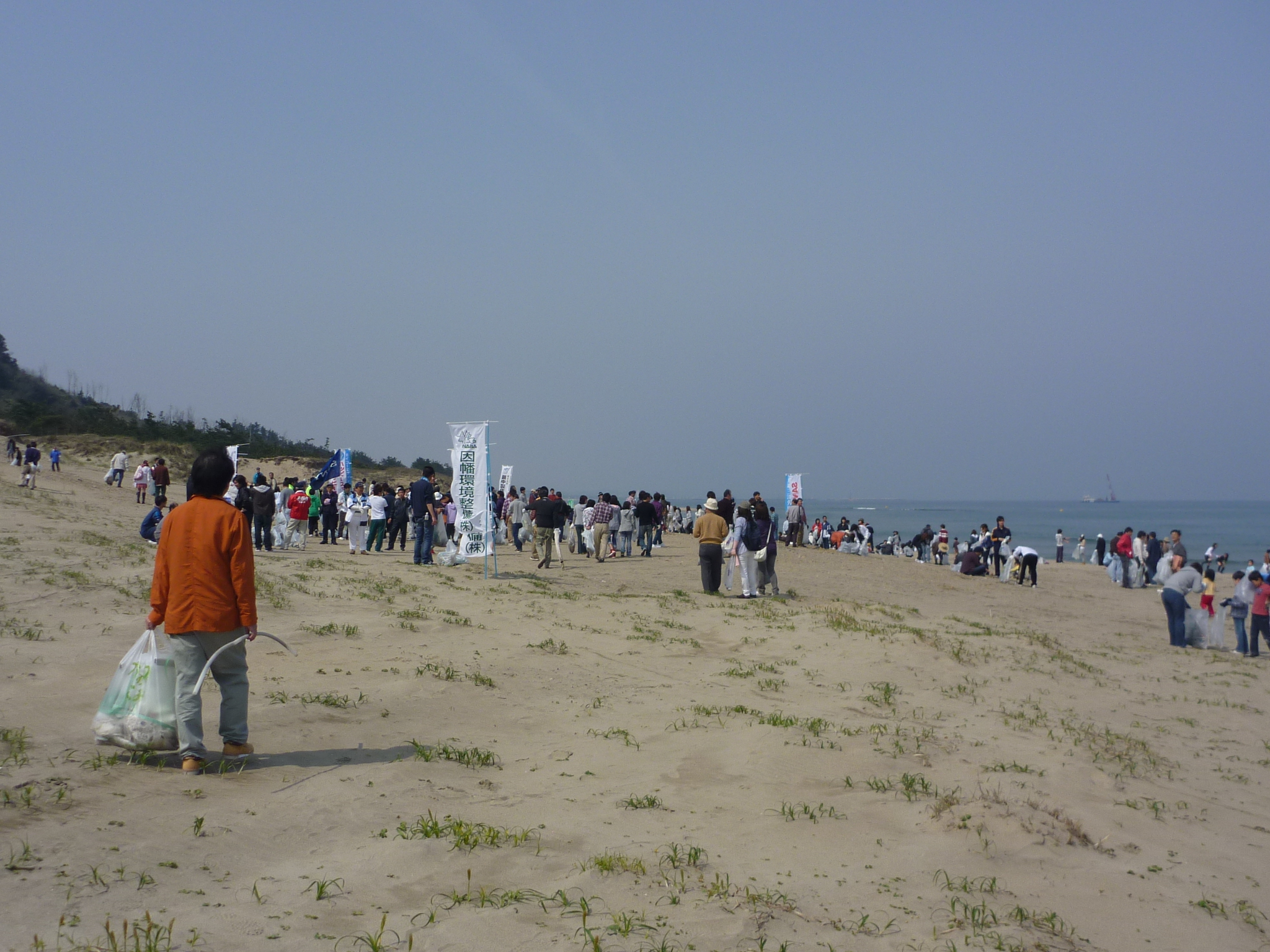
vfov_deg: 39.7
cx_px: 635
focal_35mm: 36
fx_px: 1321
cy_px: 476
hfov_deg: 51.4
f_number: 10
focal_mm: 4.9
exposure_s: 1/200
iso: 80
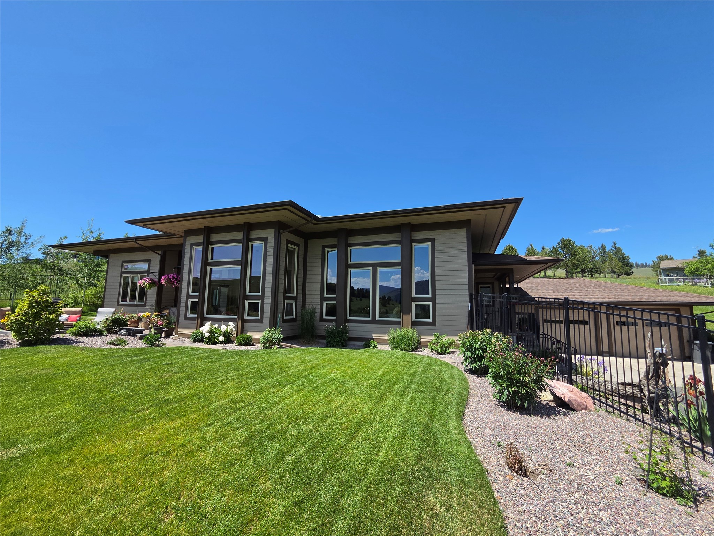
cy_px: 268
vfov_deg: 89.9
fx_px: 268
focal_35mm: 13
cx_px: 357
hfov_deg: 106.2
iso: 100
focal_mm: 2.2
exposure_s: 1/2490
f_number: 2.2
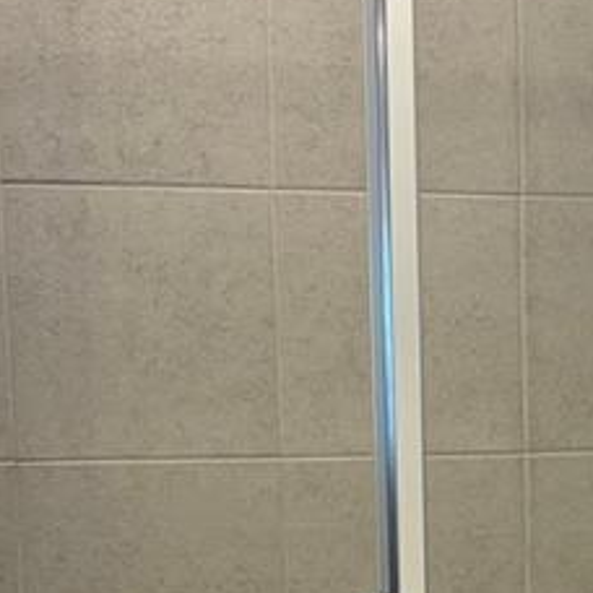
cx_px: 606
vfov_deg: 13.9
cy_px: 772
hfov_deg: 14.2
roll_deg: +0.5
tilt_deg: -8.1
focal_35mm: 121
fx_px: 2345
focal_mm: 5.96
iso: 80
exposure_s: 1/60
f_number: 1.6
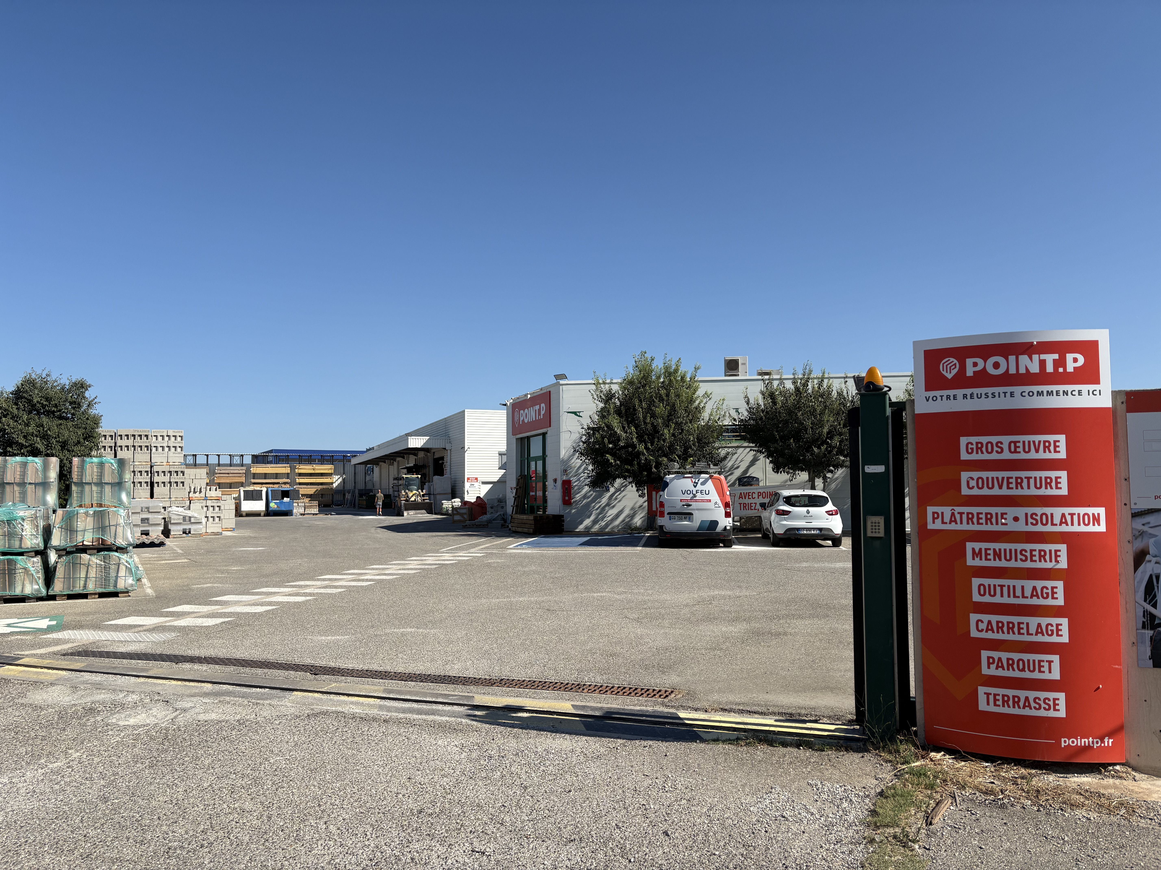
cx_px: 580
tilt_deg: +4.2
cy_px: 435
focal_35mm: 26
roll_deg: +0.1
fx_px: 872
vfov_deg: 53.1
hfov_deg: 67.3
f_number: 1.6
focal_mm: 5.96
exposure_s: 1/4065
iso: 50
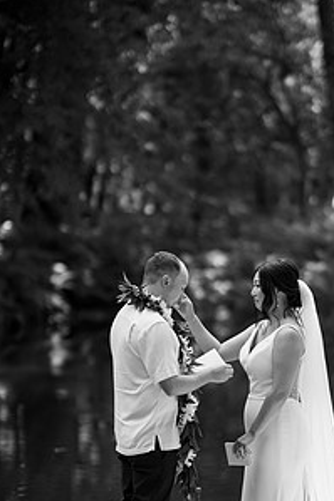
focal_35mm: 128
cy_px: 330
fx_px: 1783
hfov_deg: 10.7
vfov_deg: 16.0
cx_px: 240
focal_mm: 85
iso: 100
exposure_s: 1/1600
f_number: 1.4
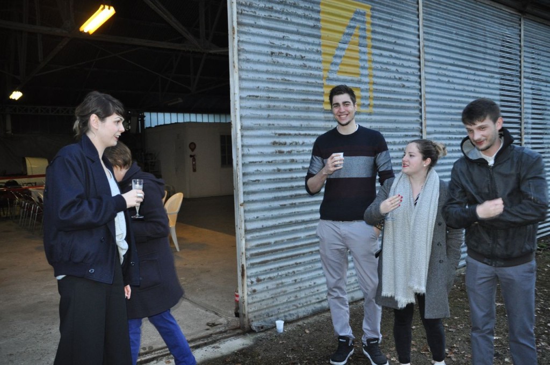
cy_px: 182
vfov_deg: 47.8
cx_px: 275
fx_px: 412
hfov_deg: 67.4
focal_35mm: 27
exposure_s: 1/60
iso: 800
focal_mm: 18
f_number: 3.5
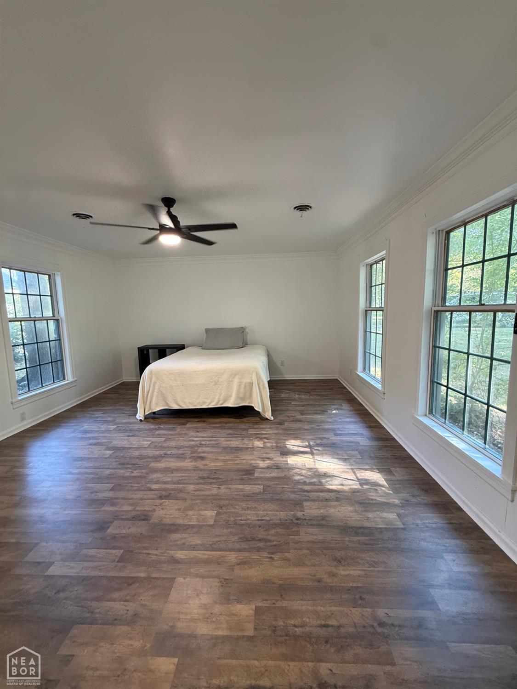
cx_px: 258
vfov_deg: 102.1
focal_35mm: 14
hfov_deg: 85.7
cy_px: 344
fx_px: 279
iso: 200
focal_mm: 2.22
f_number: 2.2
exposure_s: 1/60
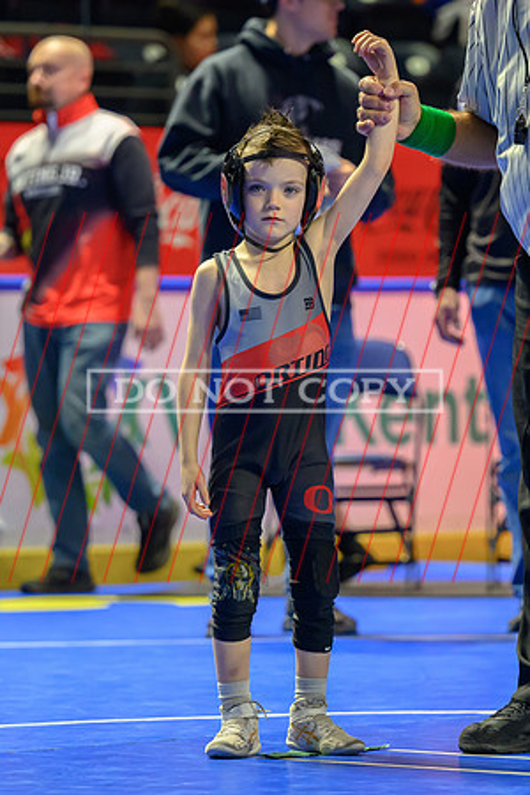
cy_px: 404
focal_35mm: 246
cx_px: 342
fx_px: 5438
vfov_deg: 8.4
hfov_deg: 5.6
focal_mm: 125
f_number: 2.8
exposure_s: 1/800
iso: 3200
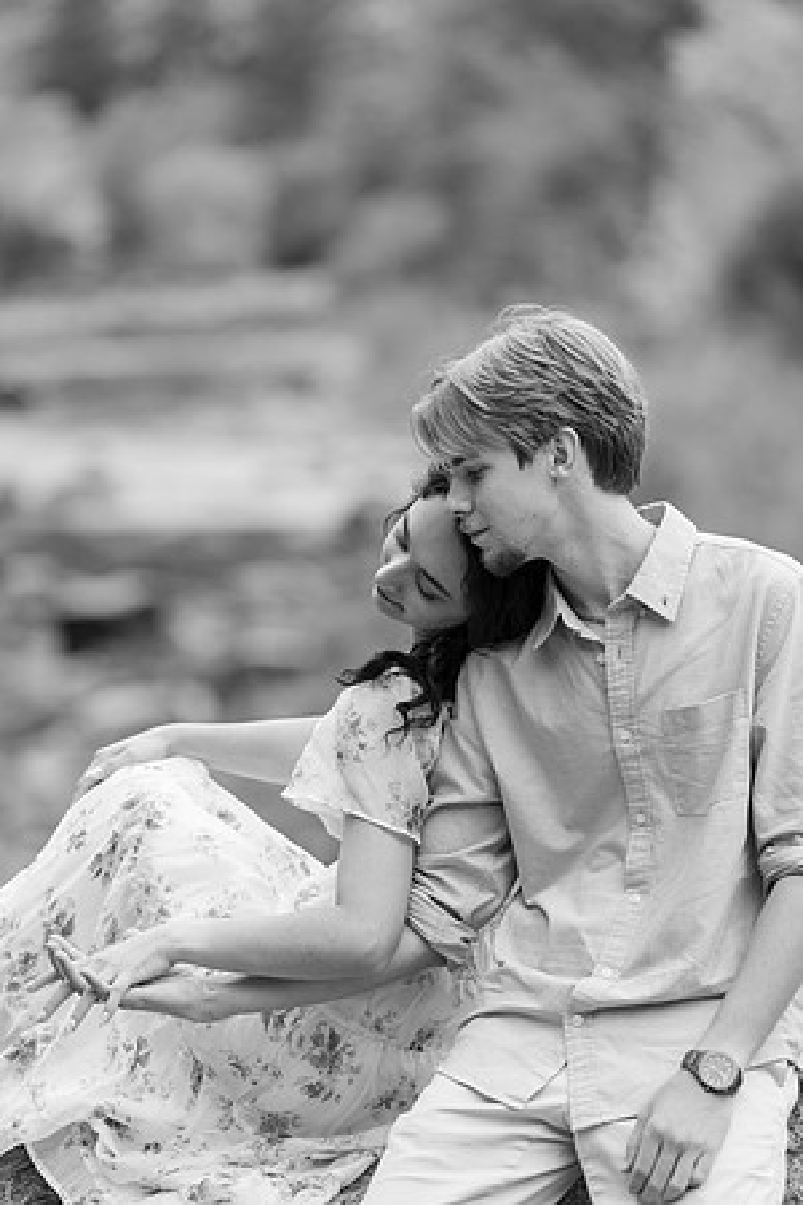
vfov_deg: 10.8
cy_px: 602
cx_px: 402
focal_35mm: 191
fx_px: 6390
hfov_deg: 7.2
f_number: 3.5
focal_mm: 191
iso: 320
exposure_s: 1/250
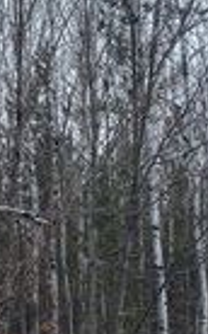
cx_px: 27
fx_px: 909
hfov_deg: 13.0
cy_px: 311
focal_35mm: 100
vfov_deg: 20.3
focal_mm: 4.25
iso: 32
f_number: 1.8
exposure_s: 1/1608
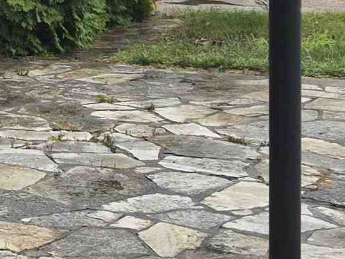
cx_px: -316
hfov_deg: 13.5
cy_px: -66
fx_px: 1276
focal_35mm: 128
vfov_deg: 11.3
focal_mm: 5.4
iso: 80
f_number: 1.8
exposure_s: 1/3584
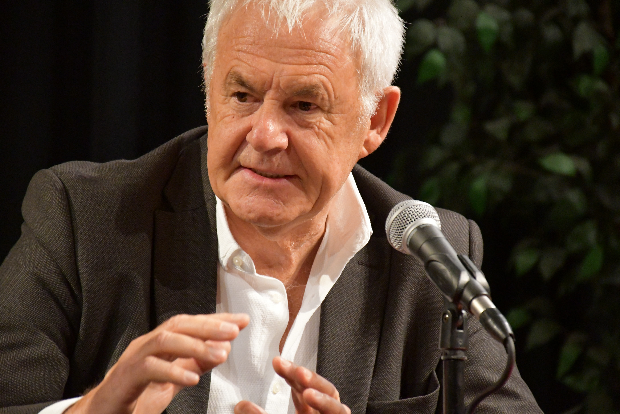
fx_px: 3616
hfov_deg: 9.8
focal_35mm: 210
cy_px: 207
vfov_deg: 6.5
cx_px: 310
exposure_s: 1/125
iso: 8000
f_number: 5.6
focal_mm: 140
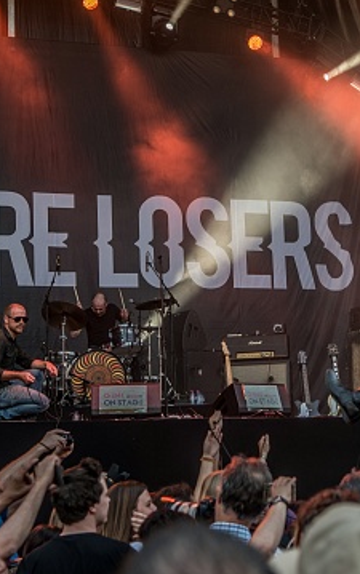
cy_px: 298
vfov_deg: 22.1
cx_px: 274
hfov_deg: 13.9
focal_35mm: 94
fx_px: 1473
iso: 160
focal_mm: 46
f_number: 3.5
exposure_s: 1/100
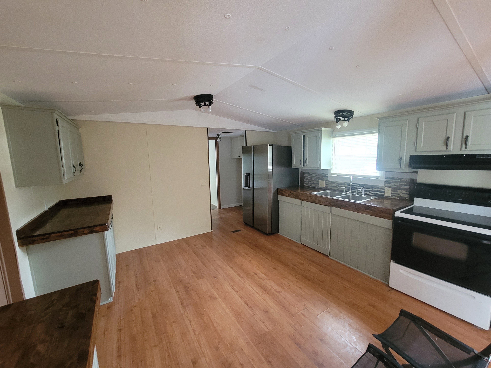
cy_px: 184
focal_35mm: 13
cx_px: 246
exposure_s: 1/30
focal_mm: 2.2
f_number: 2.2
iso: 400
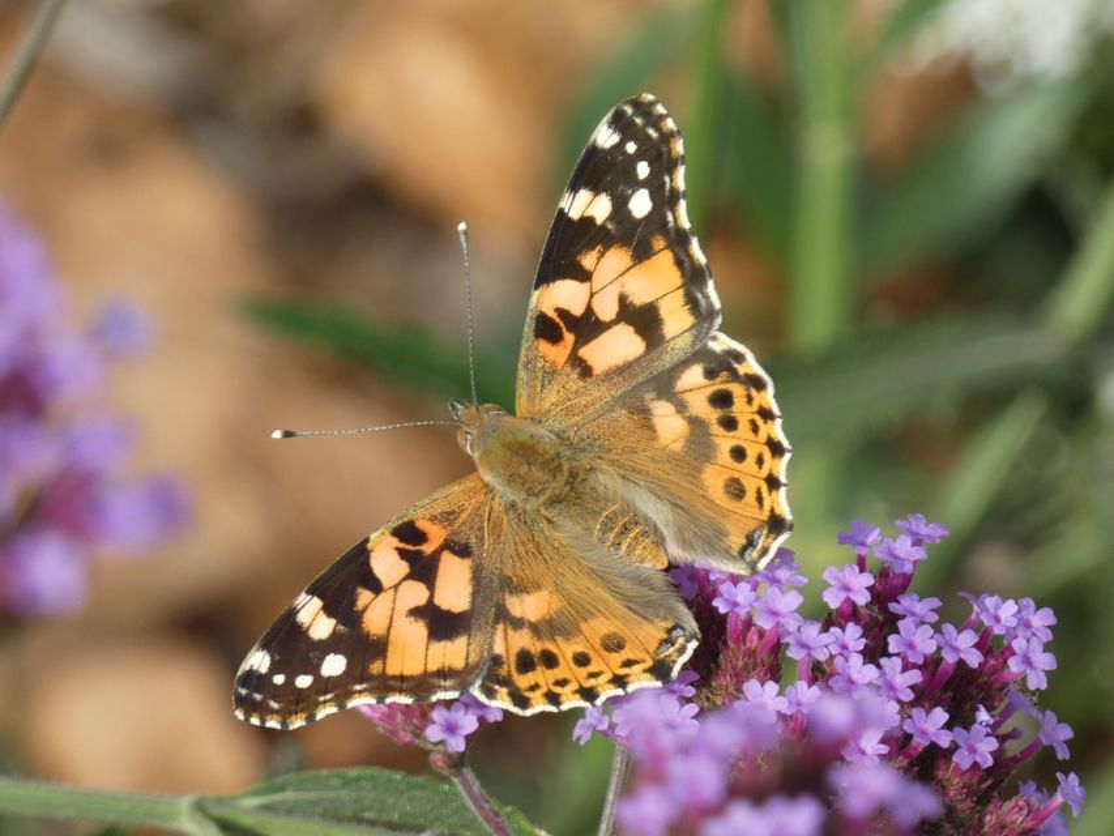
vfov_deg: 3.3
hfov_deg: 4.4
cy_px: 418
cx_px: 557
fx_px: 14613
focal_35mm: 454
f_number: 5.6
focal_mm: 81.4
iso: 125
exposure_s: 1/100
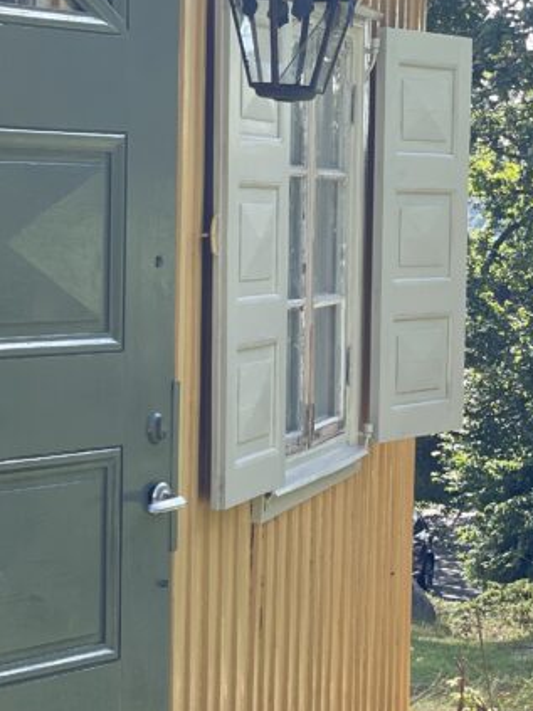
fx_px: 2588
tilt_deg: -3.4
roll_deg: -0.9
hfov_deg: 11.6
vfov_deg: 15.6
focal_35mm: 126
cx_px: -13
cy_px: 377
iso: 25
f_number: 2
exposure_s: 1/211
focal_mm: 6
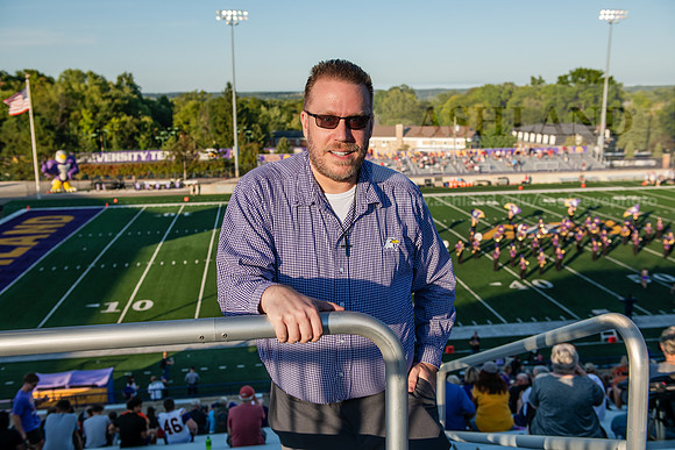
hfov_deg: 53.1
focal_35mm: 36
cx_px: 338
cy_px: 225
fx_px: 675
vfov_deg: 36.9
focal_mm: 36
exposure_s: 1/1000
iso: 250
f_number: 5
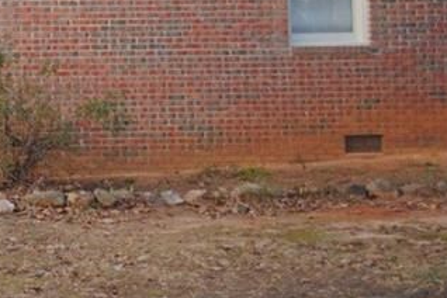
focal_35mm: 116
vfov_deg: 11.7
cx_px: -257
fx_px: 1440
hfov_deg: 15.9
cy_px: 17
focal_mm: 24
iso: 200
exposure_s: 1/100
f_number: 4
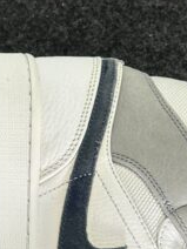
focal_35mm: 181
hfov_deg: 8.1
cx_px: -15
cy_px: 327
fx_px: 1304
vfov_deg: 10.7
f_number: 1.78
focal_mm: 6.86
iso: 100
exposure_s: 1/50
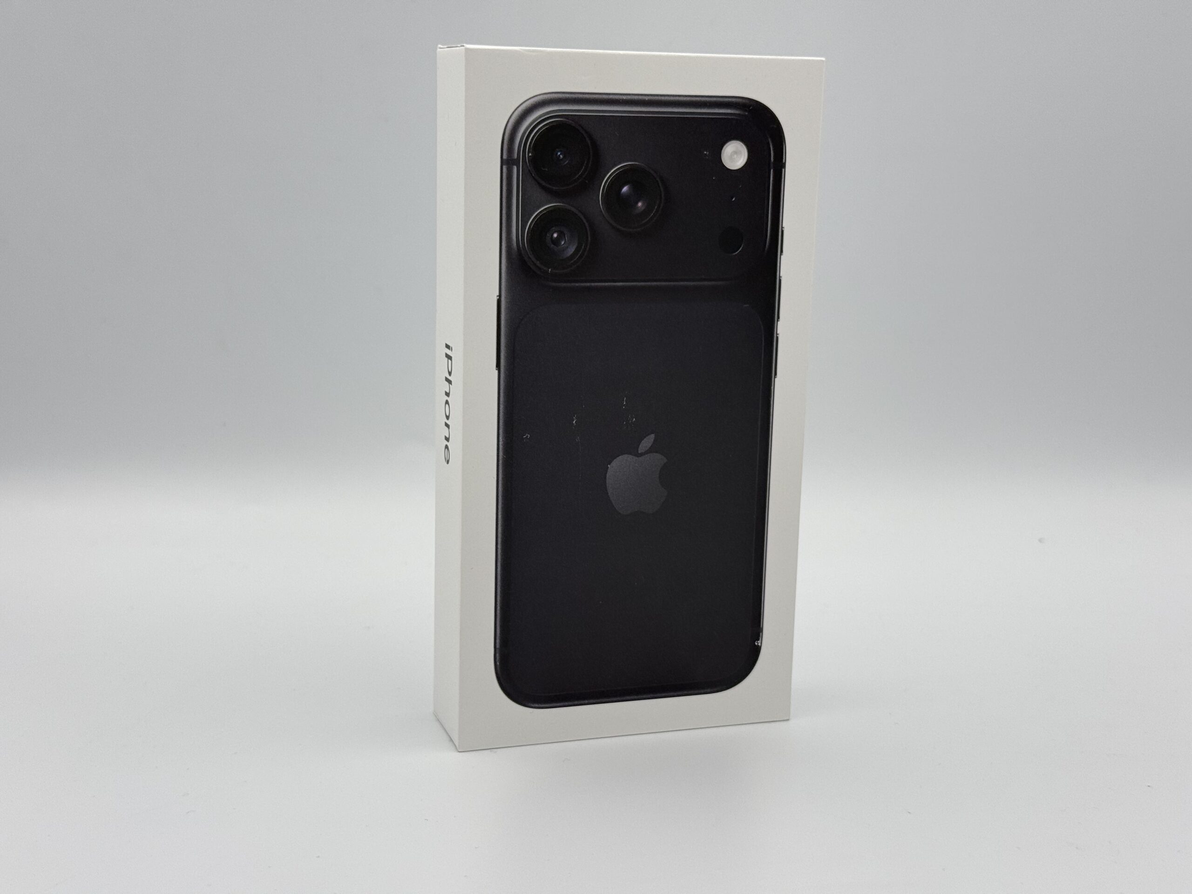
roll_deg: -1.3
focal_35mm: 48
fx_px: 1653
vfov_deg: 30.3
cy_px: 447
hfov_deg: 39.7
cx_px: 596
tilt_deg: -11.2
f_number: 1.78
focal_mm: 6.76
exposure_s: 1/394
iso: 80
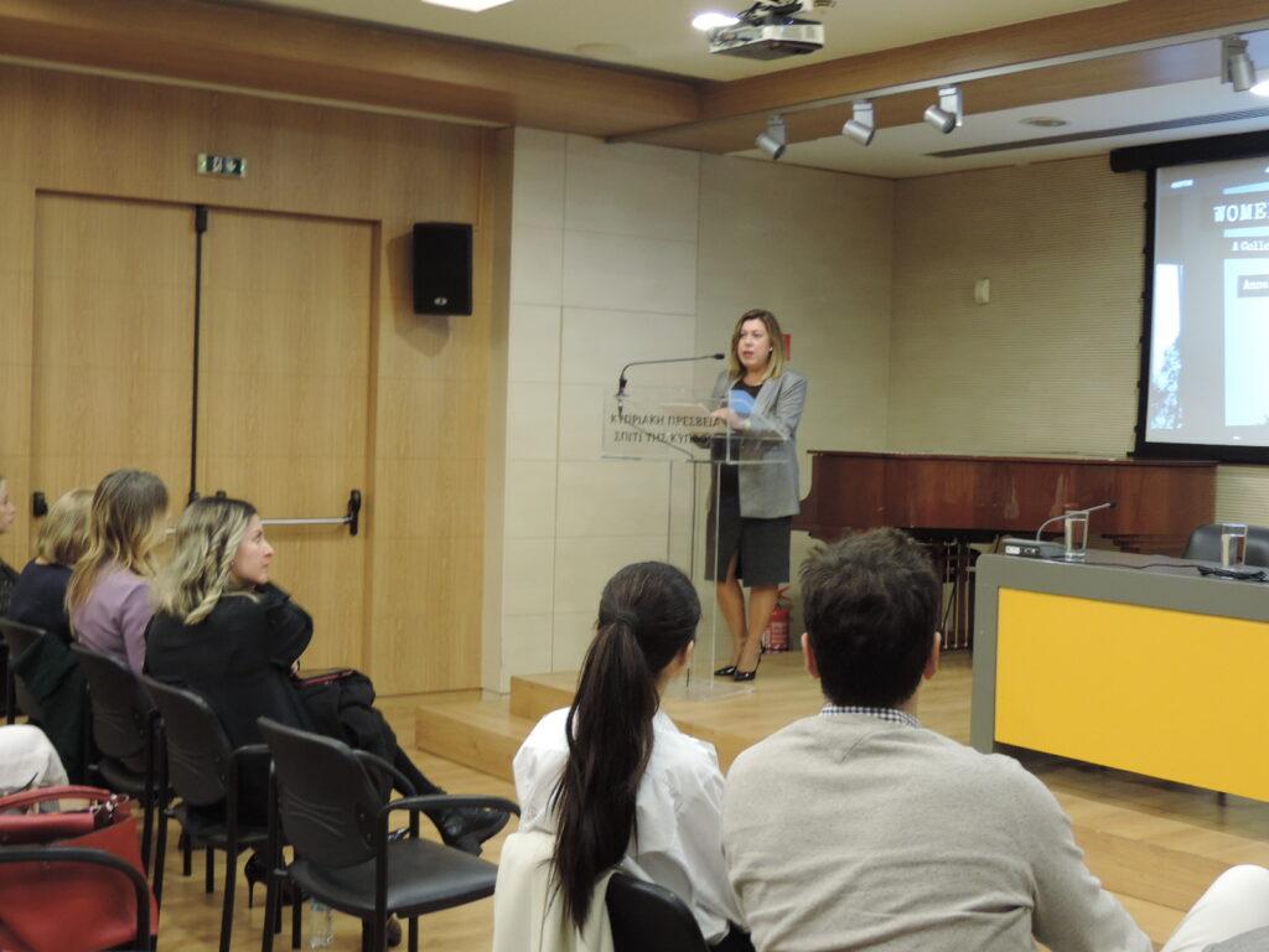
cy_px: 476
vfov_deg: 30.9
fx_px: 1723
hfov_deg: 40.4
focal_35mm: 47
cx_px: 634
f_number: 3.5
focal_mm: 8.3
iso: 400
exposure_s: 1/13
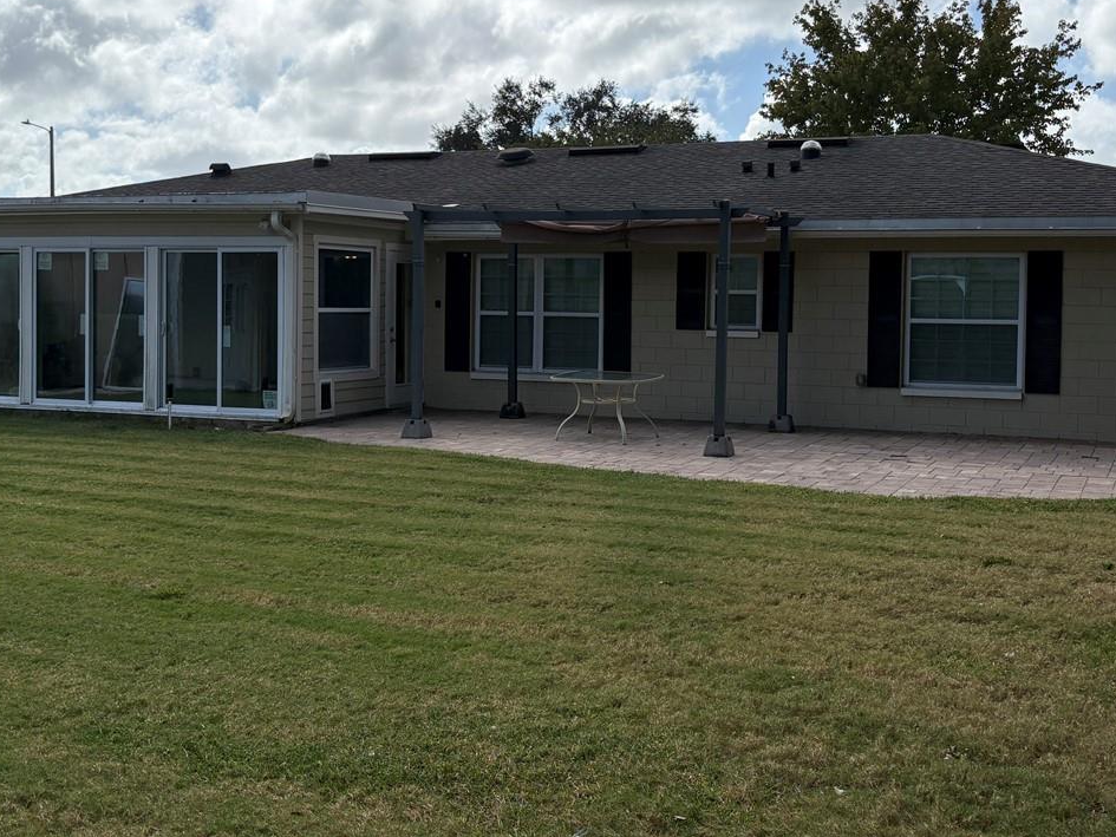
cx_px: 556
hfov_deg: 42.9
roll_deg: -0.6
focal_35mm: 44
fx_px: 1419
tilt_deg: -0.9
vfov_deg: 32.8
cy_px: 358
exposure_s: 1/6993
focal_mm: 5.96
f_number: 1.6
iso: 50
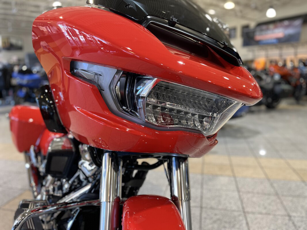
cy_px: 115
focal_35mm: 26
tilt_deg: -9.9
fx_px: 231
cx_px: 154
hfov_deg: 67.3
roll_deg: +0.9
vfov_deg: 53.1
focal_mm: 5.1
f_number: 1.6
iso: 125
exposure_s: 1/60
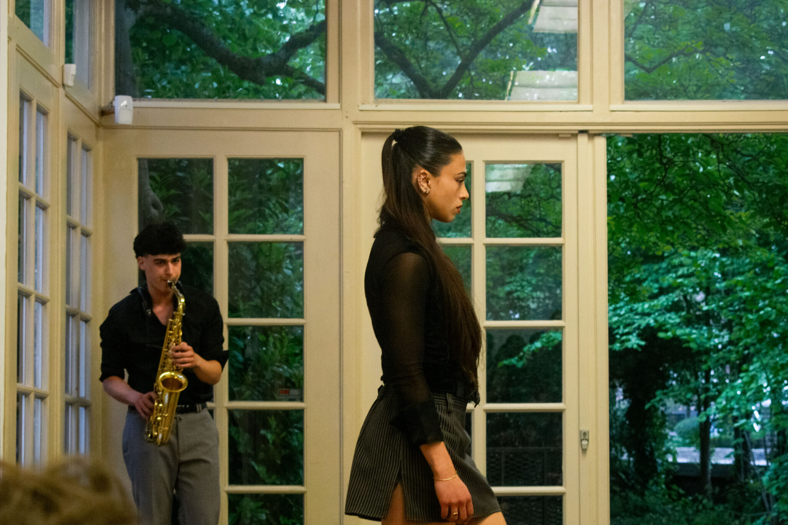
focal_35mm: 103
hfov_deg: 19.9
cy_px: 324
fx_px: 2246
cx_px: 445
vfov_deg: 13.3
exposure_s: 1/125
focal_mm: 55
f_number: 5.6
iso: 800
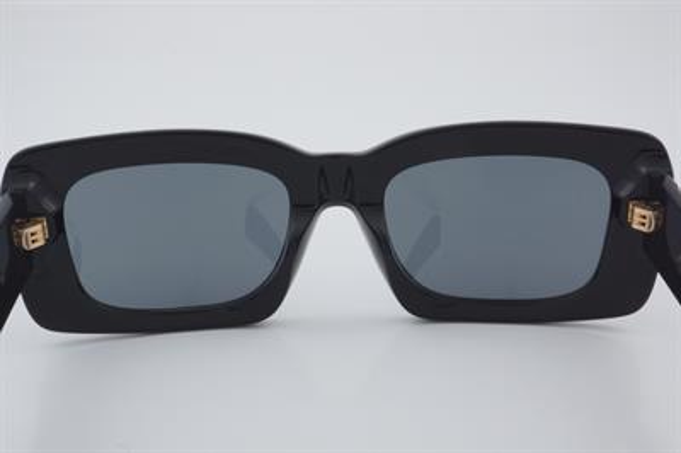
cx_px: 340
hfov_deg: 37.9
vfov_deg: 25.7
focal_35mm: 52
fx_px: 992
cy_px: 226
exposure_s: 1/4
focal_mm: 35
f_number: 32
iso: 100
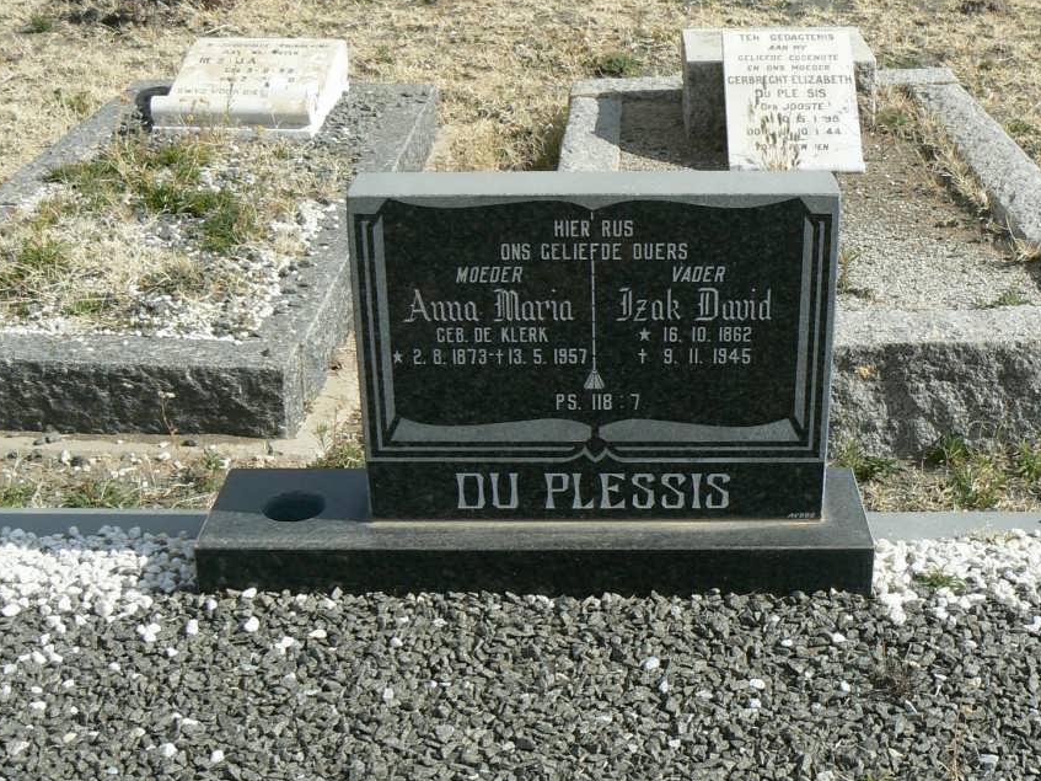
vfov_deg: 28.6
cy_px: 402
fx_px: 1533
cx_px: 642
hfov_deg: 37.3
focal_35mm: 51
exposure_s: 1/400
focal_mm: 6
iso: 80
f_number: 6.3
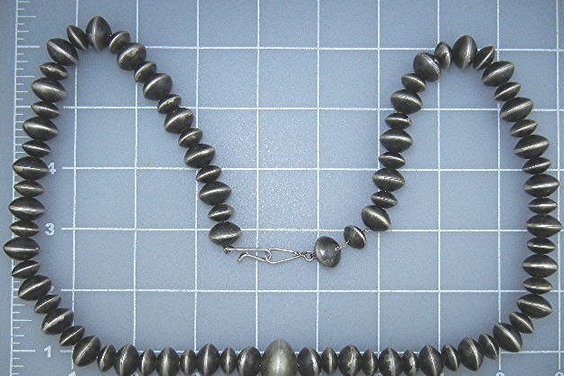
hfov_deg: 58.7
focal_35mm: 32
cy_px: 213
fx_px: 501
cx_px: 287
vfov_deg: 41.0
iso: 232
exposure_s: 1/30
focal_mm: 5.4
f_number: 3.5
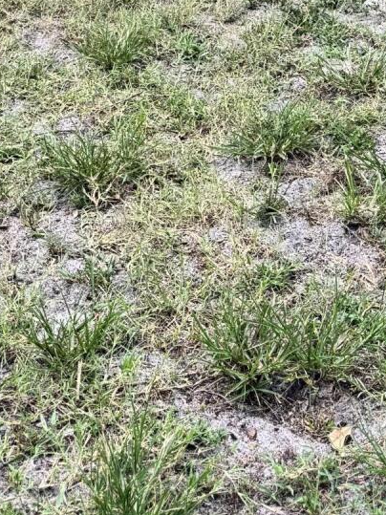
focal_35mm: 89
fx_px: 1324
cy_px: -413
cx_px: 154
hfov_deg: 16.6
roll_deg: +0.5
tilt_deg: -4.6
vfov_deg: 17.7
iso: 80
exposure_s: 1/409
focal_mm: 6.76
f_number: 1.78
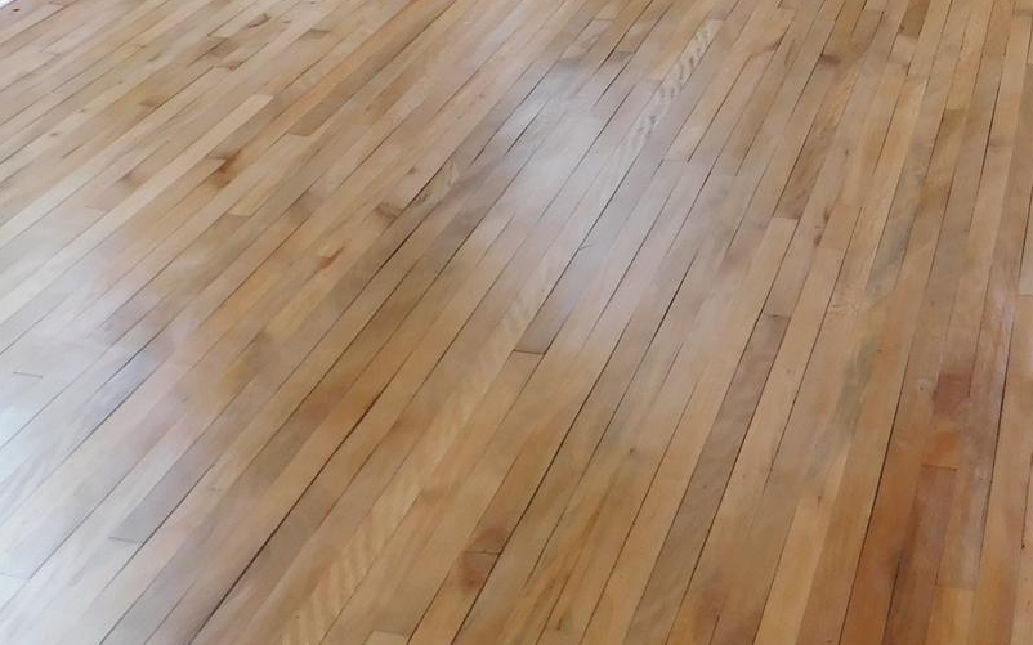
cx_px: 764
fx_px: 1830
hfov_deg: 31.0
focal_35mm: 65
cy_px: -297
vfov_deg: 18.0
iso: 125
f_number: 3
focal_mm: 4.1
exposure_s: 1/50
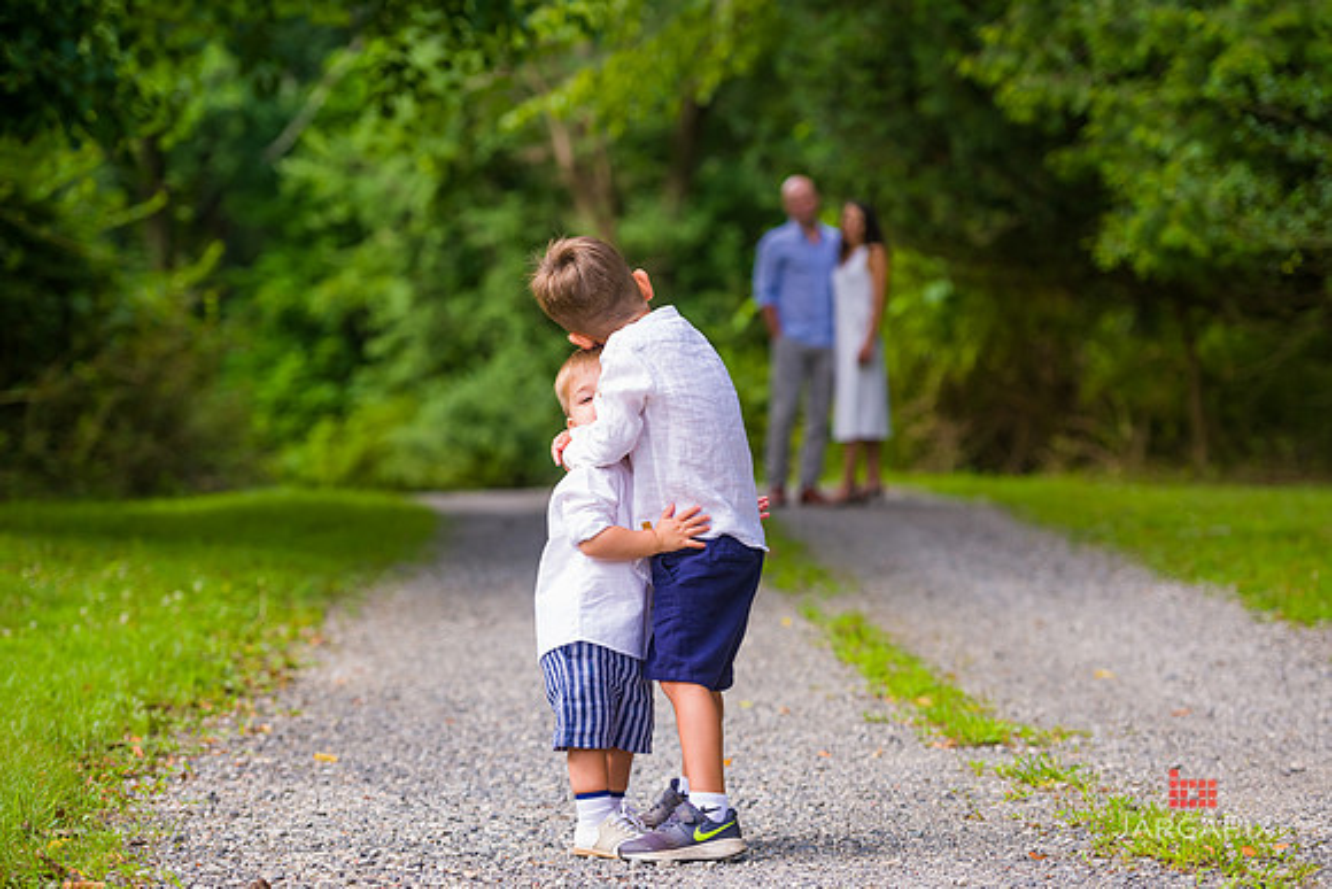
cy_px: 444
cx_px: 666
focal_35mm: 110
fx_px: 4071
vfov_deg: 12.5
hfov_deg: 18.6
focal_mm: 110
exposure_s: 1/640
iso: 200
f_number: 4
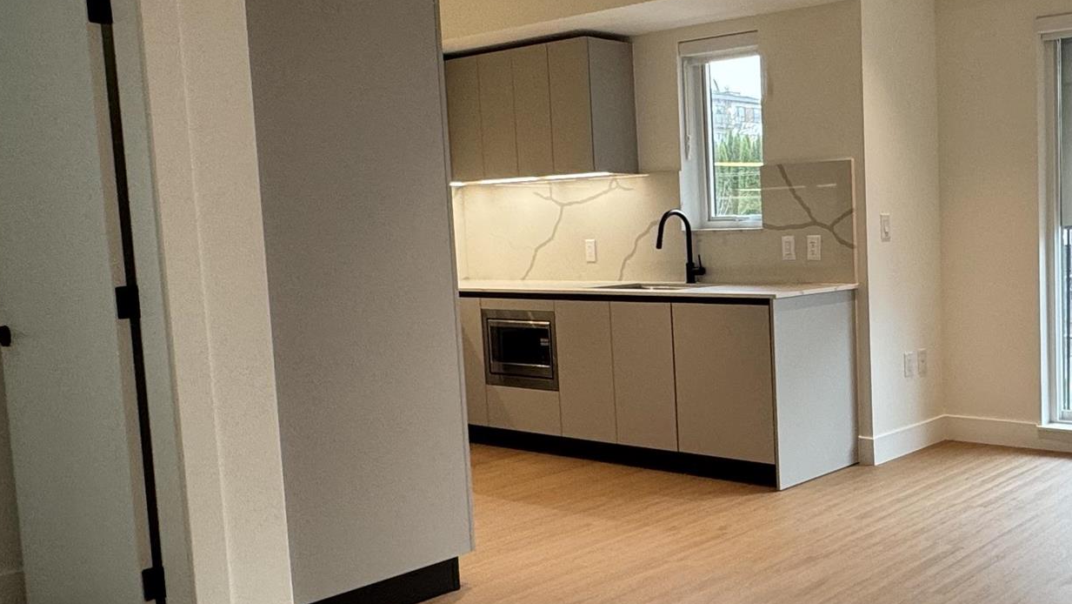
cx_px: 879
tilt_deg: -4.8
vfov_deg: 31.2
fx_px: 1080
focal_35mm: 38
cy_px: 323
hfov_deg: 49.3
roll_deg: +1.6
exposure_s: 1/120
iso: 125
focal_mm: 2.22
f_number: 2.2
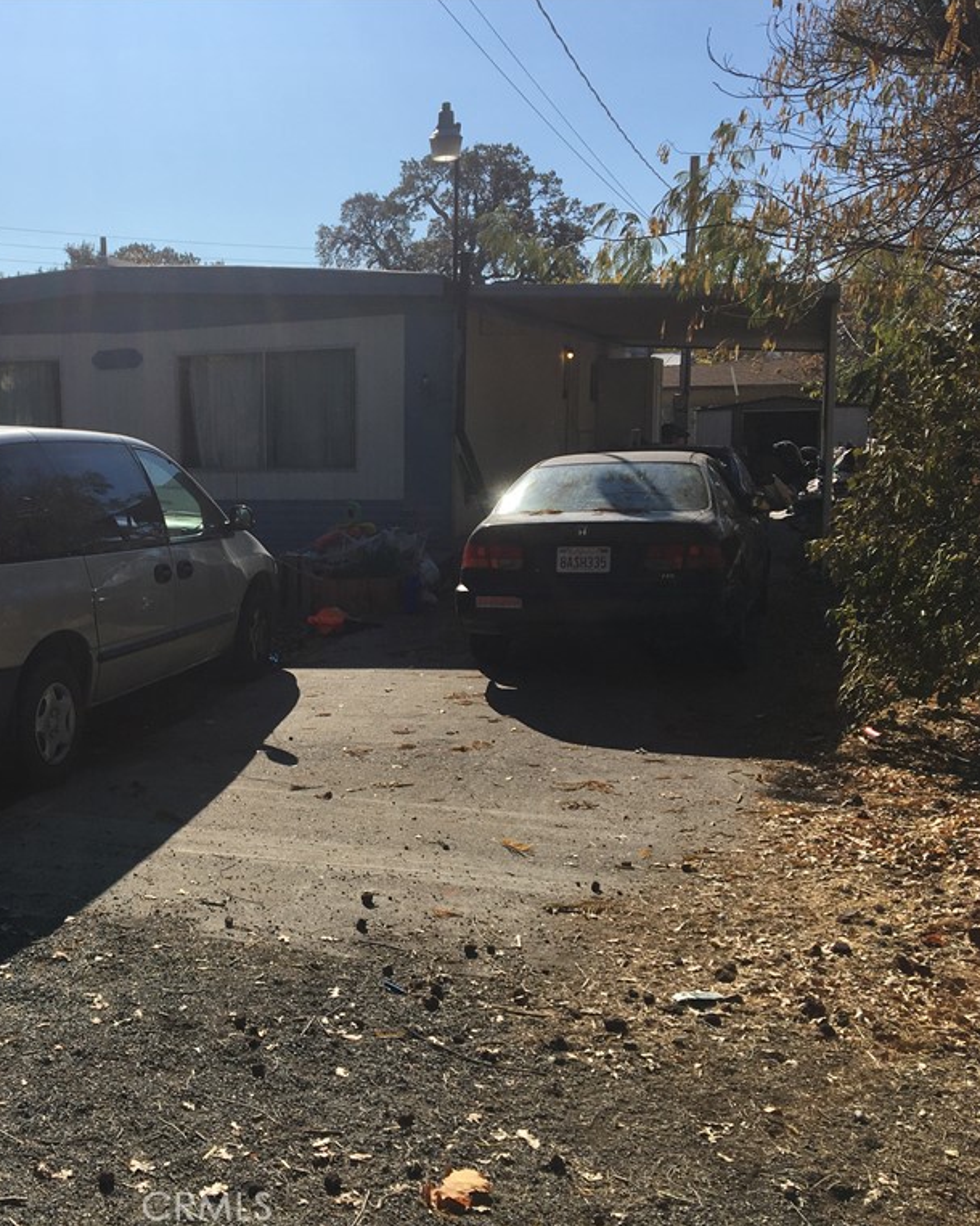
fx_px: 1378
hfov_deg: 37.7
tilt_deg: -6.5
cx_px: 194
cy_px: 612
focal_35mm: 38
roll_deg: +1.7
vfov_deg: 47.9
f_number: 2.2
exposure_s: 1/2404
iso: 25
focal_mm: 4.15
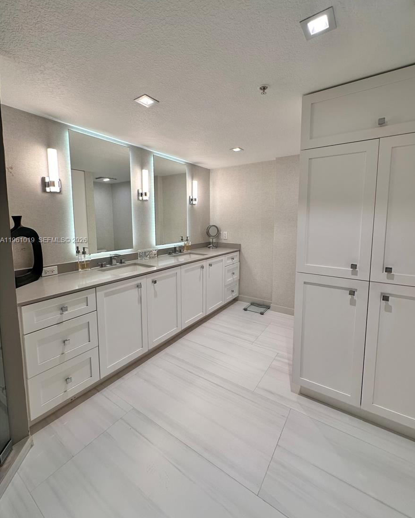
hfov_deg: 84.0
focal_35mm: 15
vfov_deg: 96.6
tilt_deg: -5.7
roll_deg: -1.6
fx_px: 230
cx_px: 212
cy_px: 241
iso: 50
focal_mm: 2.22
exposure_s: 1/120
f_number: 2.2
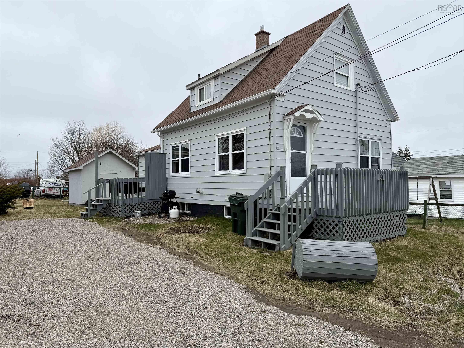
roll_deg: +0.7
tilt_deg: +1.3
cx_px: 232
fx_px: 322
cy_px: 174
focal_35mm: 24
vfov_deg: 56.8
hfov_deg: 71.6
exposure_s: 1/6173
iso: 80
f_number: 1.78
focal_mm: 6.76
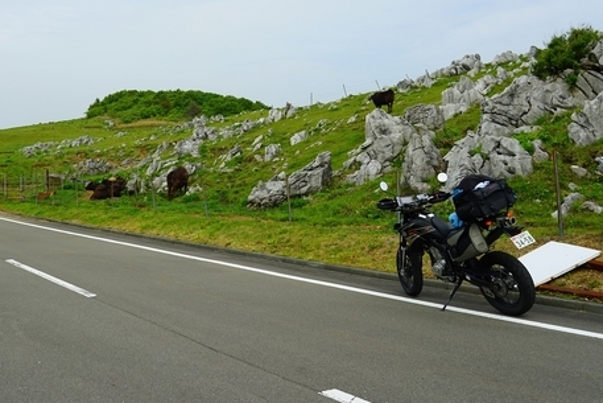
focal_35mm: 42
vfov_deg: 31.4
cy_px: 107
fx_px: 704
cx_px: 186
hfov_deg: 45.5
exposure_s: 1/125
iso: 100
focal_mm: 24
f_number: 10
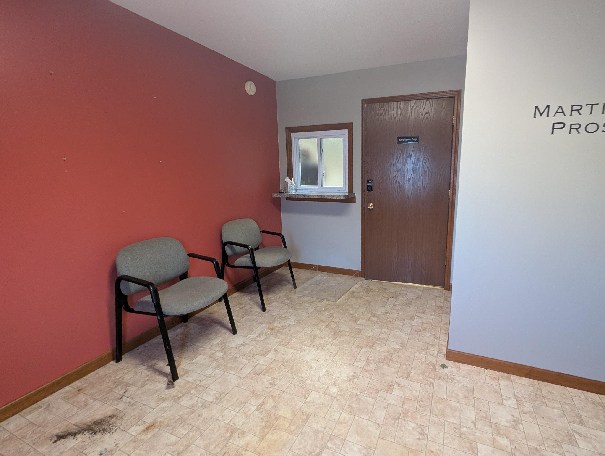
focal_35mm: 15
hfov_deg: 97.6
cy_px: 220
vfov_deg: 81.9
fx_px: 263
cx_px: 341
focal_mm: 1.95
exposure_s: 1/30
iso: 194
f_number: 2.2
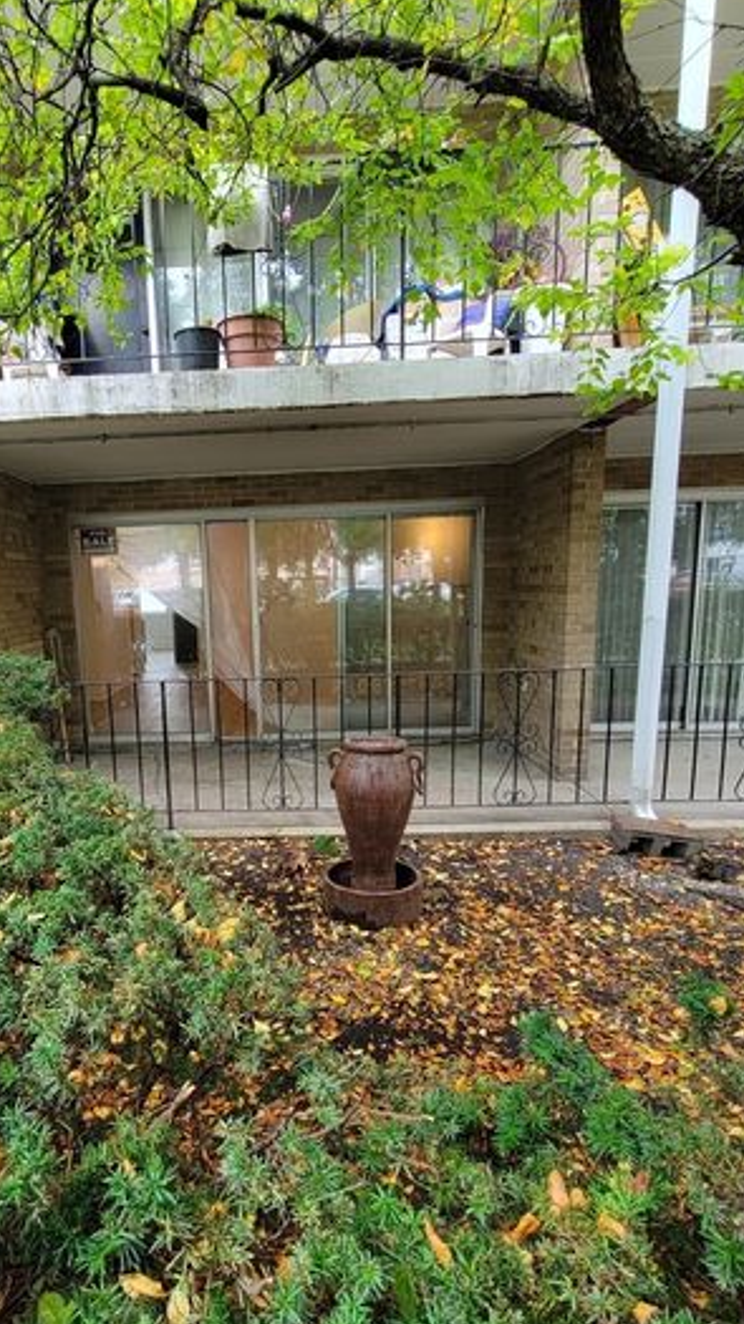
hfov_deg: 59.8
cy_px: 723
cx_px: 260
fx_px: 632
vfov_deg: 92.4
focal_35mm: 18
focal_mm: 2.2
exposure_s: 1/60
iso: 100
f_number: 2.2
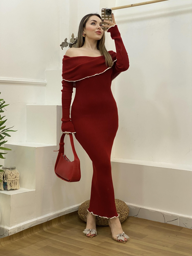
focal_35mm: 52
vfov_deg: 36.8
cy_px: 128
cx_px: 96
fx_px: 385
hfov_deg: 28.0
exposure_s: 1/100
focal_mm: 6
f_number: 2
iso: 64
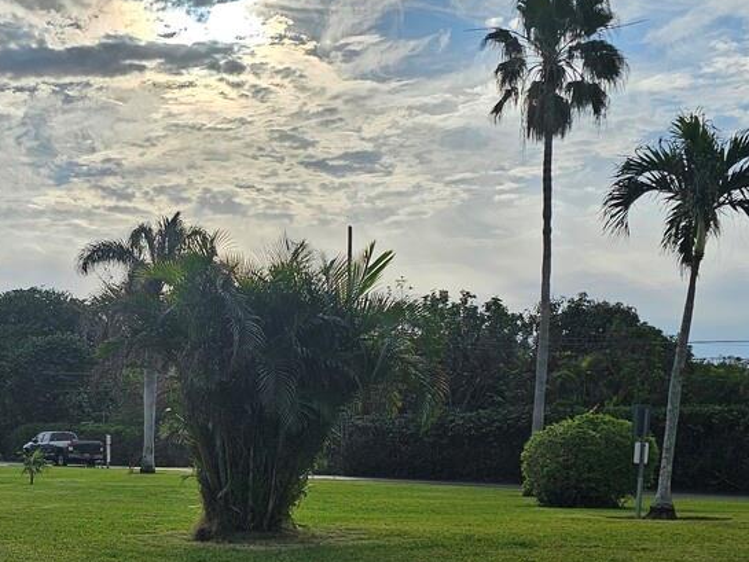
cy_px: 491
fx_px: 1169
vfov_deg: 26.3
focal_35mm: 54
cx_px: 100
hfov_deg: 33.9
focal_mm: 6.3
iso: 10
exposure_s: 1/1723
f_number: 1.7
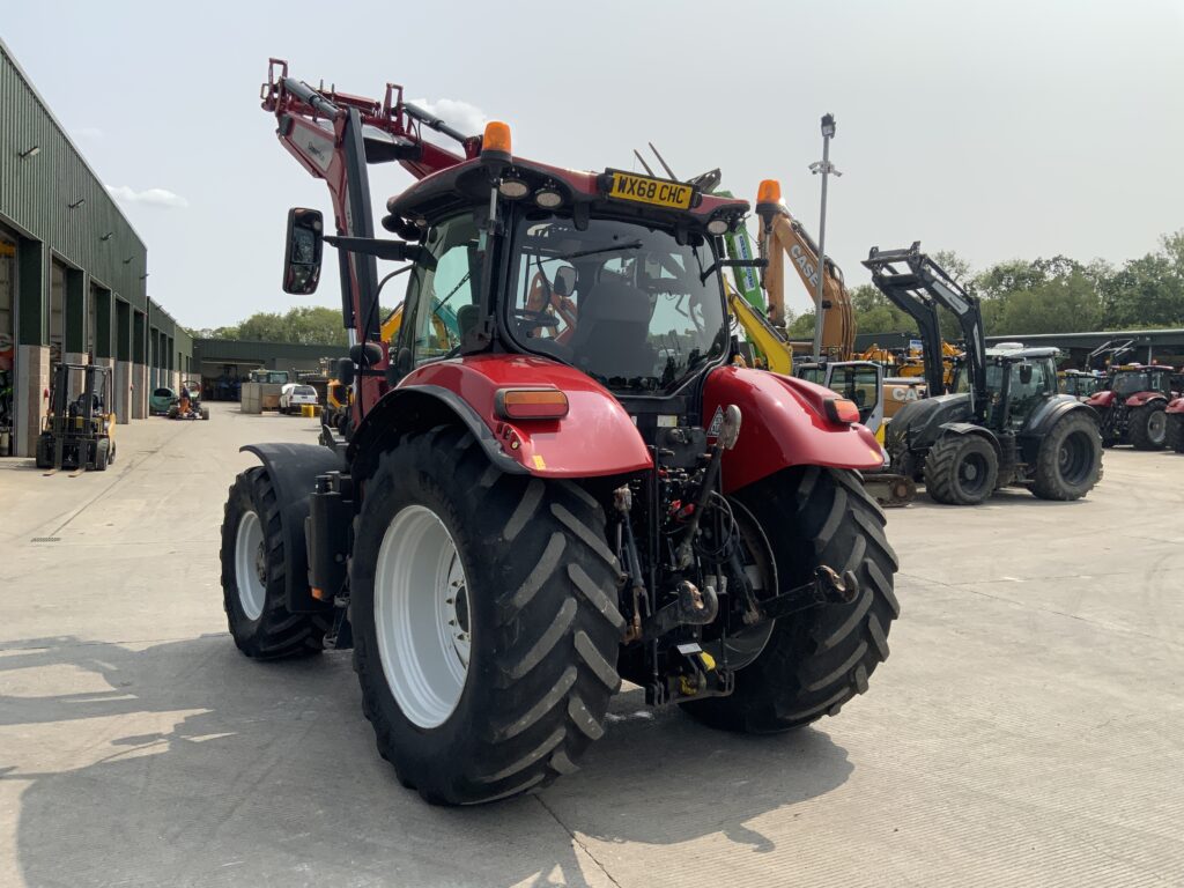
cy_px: 444
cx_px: 592
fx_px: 992
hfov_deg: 61.7
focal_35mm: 29
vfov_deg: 48.2
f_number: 1.8
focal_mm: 3
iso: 20
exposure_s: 1/2320
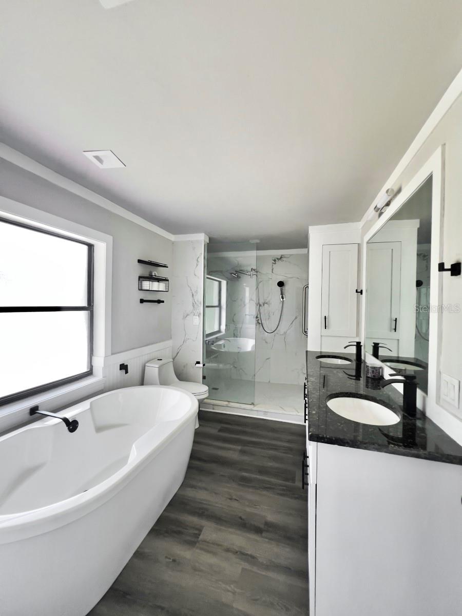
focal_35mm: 13
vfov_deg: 106.2
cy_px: 308
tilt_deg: -1.1
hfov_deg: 89.9
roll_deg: -0.8
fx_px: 231
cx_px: 231
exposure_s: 1/99
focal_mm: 1.6
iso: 160
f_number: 1.8
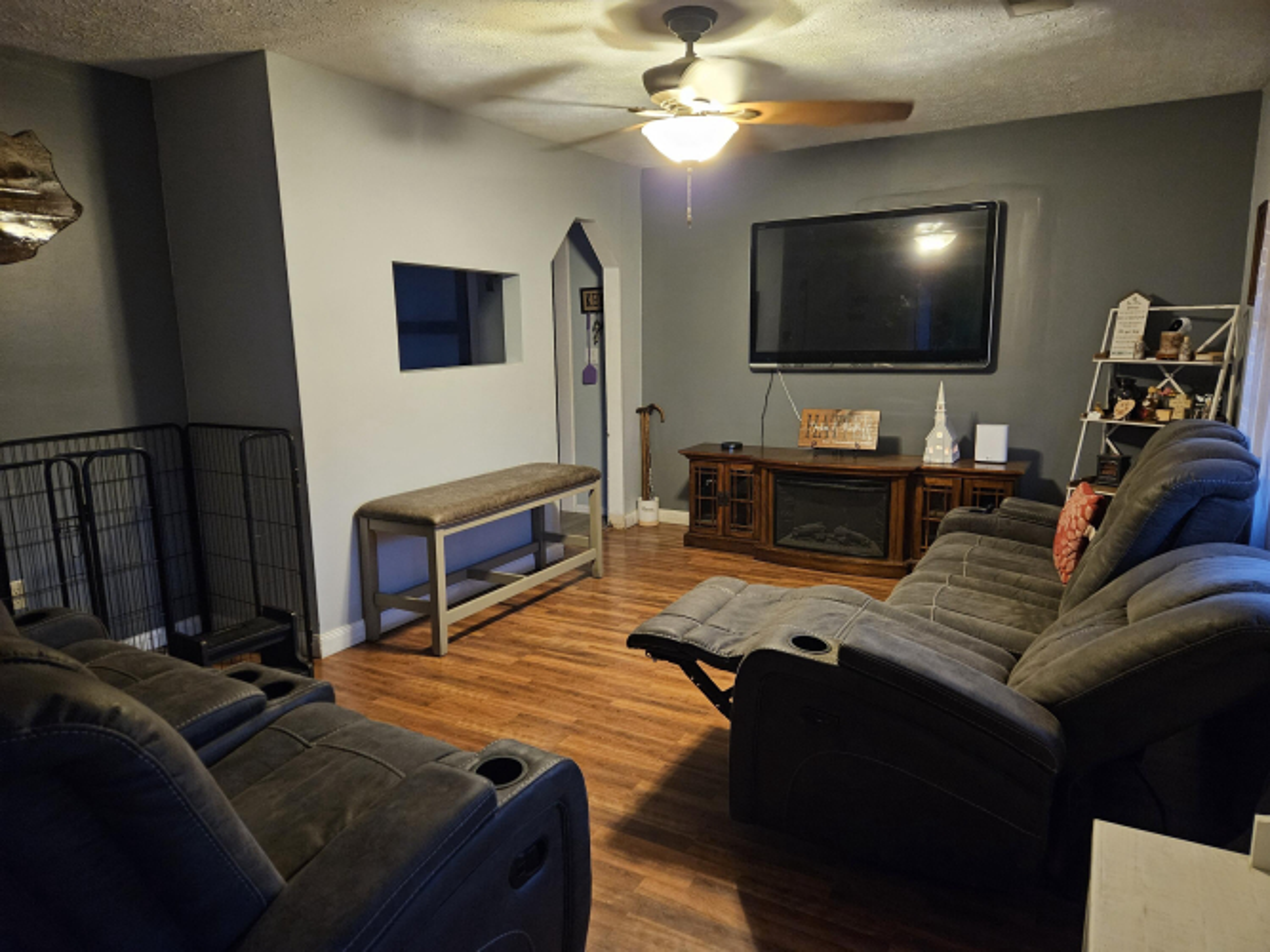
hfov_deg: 73.9
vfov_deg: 58.9
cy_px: 476
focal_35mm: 23
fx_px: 844
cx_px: 635
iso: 640
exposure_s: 1/24
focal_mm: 5.4
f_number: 1.8
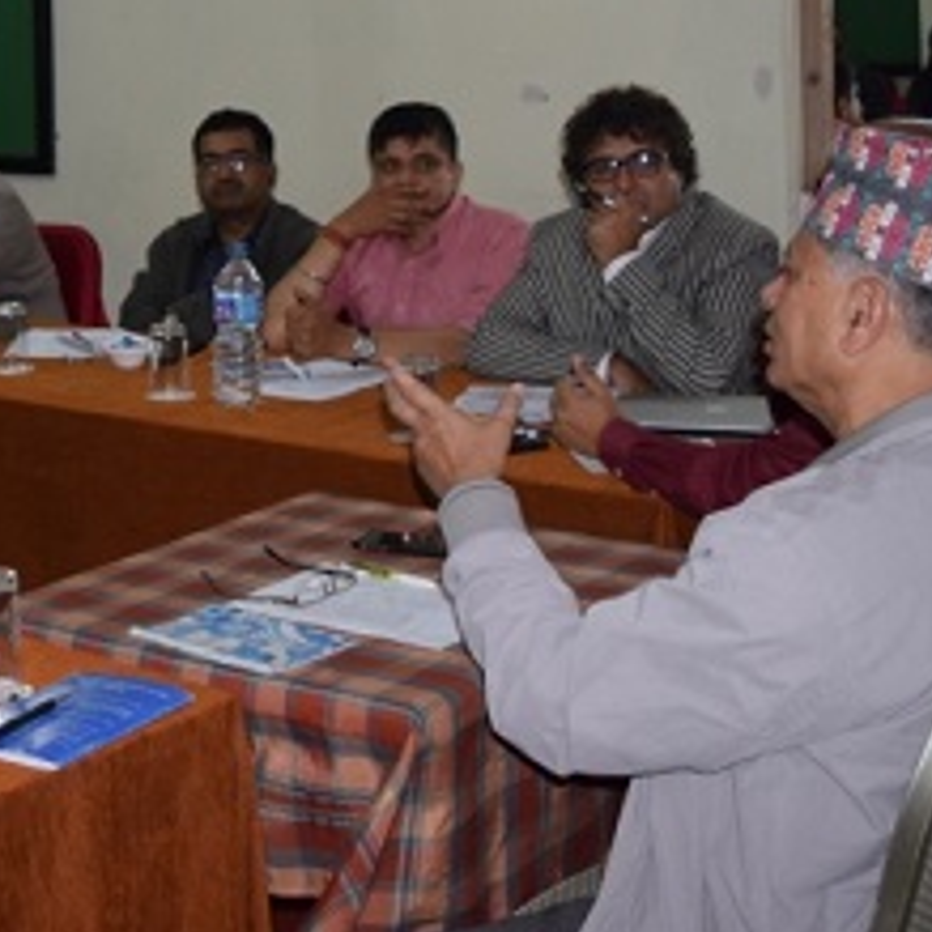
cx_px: 51
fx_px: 1919
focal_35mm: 63
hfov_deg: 26.2
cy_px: 115
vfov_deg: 26.5
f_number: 3.5
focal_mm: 18
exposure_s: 1/60
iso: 900
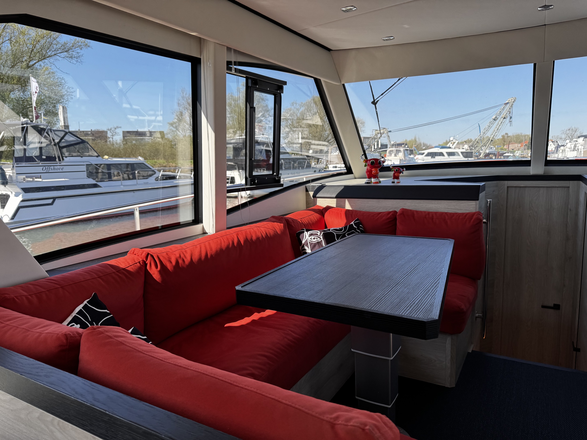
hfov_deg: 71.6
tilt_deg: -6.6
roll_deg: +1.7
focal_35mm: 24
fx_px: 407
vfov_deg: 56.8
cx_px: 294
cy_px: 220
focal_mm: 6.76
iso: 80
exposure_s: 1/747
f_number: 1.78
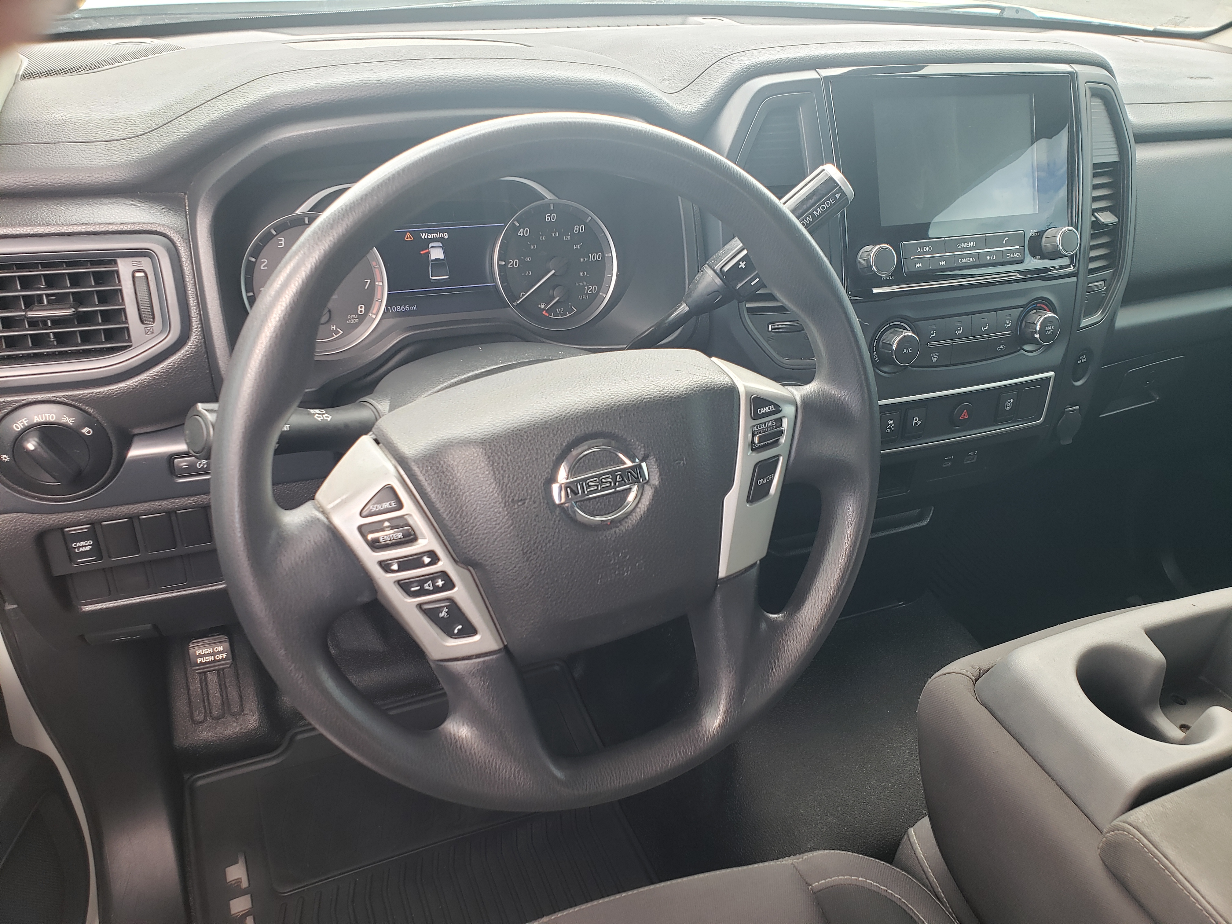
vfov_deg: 53.1
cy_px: 462
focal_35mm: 26
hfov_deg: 67.3
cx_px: 616
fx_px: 925
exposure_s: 1/44
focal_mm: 4.3
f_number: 2.4
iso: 64
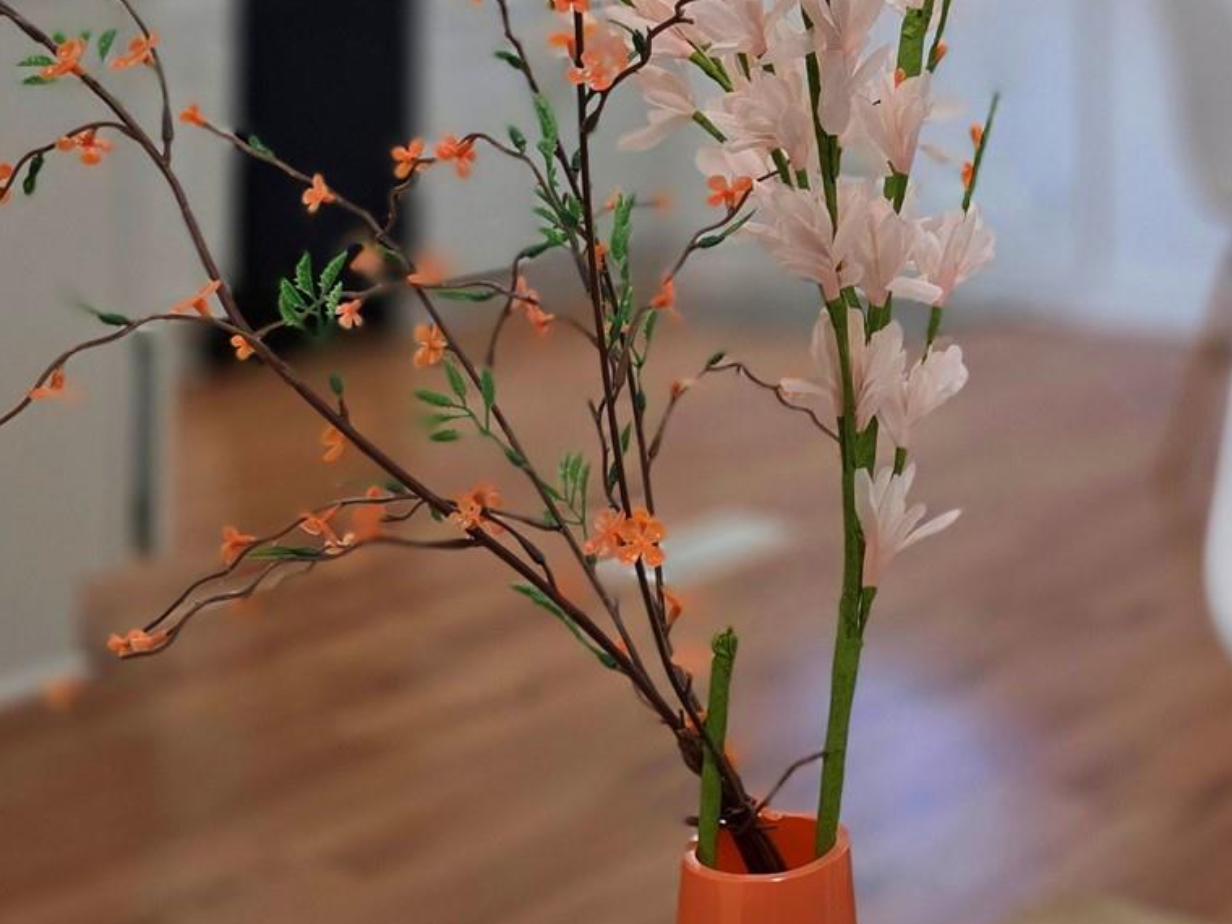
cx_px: 1217
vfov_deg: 21.9
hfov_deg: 29.3
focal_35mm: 62
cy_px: -180
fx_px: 2207
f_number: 1.7
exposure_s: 1/120
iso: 160
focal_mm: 6.3
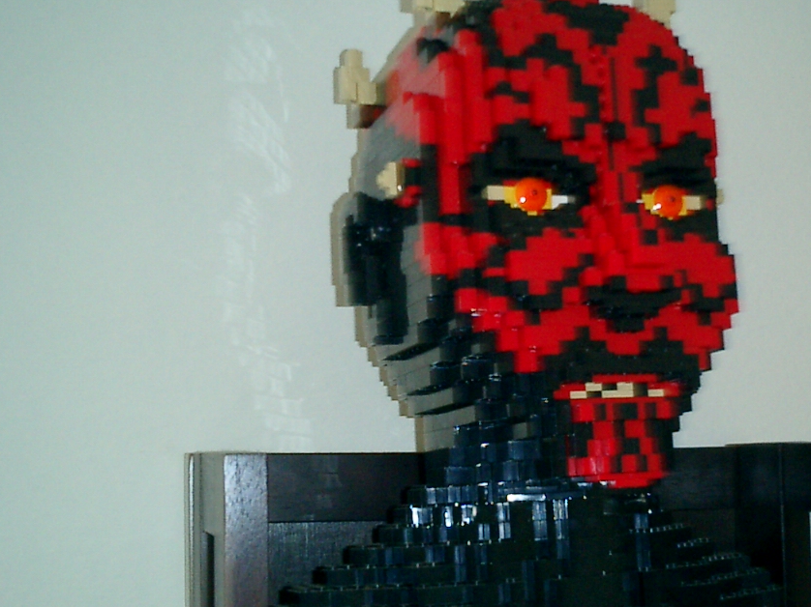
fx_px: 1288
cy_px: 364
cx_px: 564
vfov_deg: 26.5
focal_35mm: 55
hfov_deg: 34.5
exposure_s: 1/30
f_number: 3.2
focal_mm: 7.5
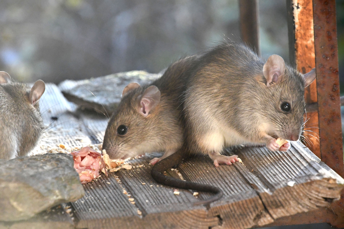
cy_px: 114
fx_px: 4300
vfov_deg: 3.1
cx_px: 172
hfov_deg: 4.6
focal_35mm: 450
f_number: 13
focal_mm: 300
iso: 5000
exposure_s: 1/200
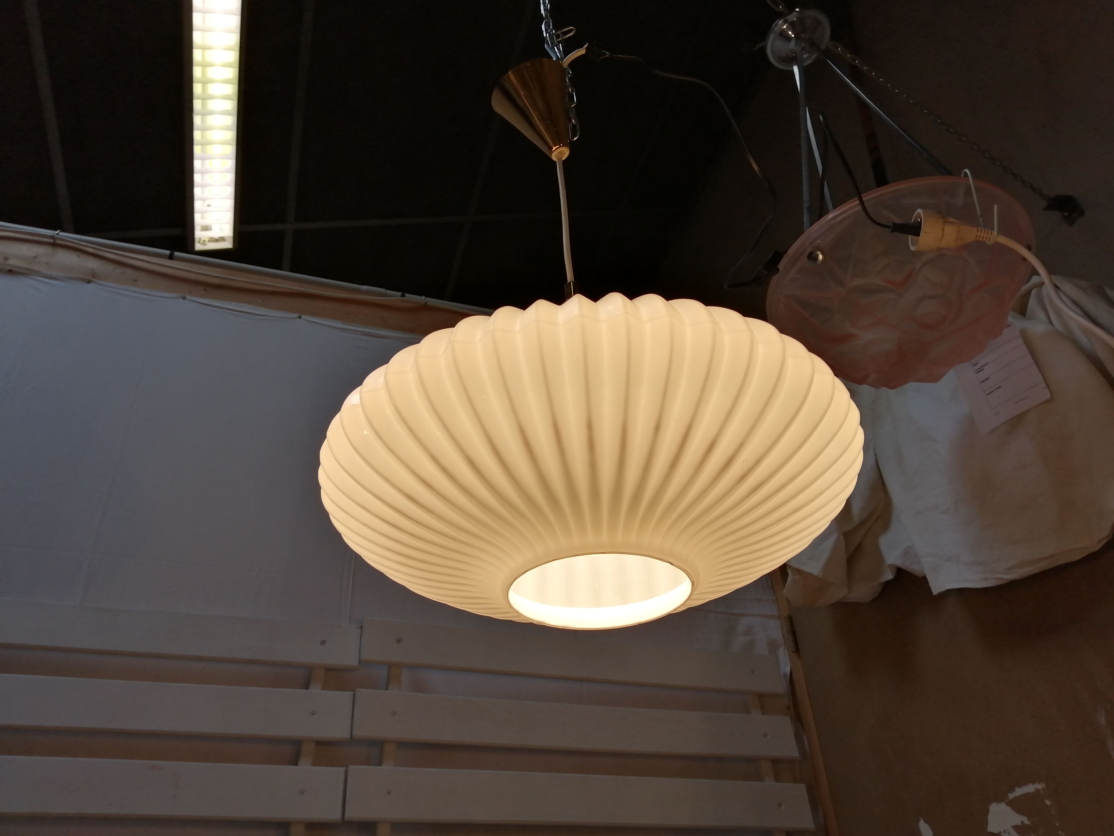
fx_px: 837
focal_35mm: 26
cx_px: 557
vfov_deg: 53.1
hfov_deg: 67.3
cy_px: 418
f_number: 1.8
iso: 50
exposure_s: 1/261
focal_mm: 3.46
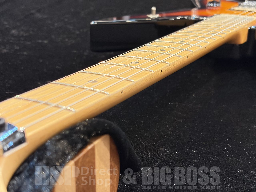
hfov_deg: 36.8
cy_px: 96
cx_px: 128
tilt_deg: -22.0
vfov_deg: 28.0
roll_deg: +0.5
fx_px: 385
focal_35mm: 52
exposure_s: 1/40
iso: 200
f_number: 1.6
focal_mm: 5.96
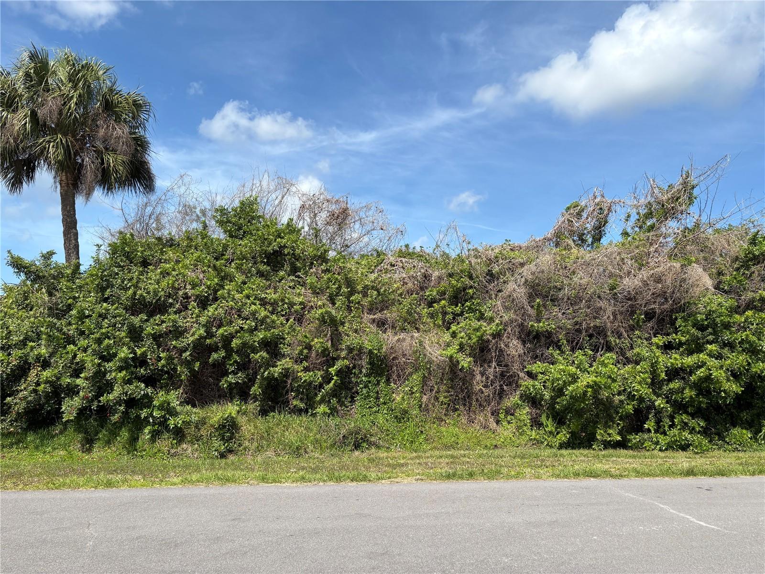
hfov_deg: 67.3
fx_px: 575
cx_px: 382
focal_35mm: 26
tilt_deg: +7.3
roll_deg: -1.7
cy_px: 287
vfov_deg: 53.1
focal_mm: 5.96
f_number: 1.6
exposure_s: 1/3125
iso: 50
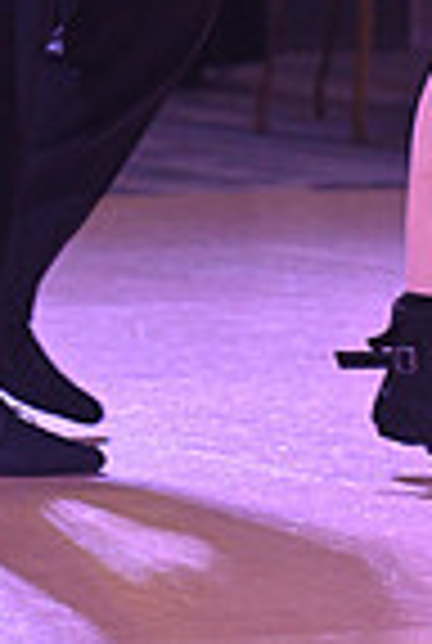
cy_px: -266
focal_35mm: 413
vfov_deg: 4.9
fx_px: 7398
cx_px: 268
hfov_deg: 3.3
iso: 2200
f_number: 5
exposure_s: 1/250
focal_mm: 102
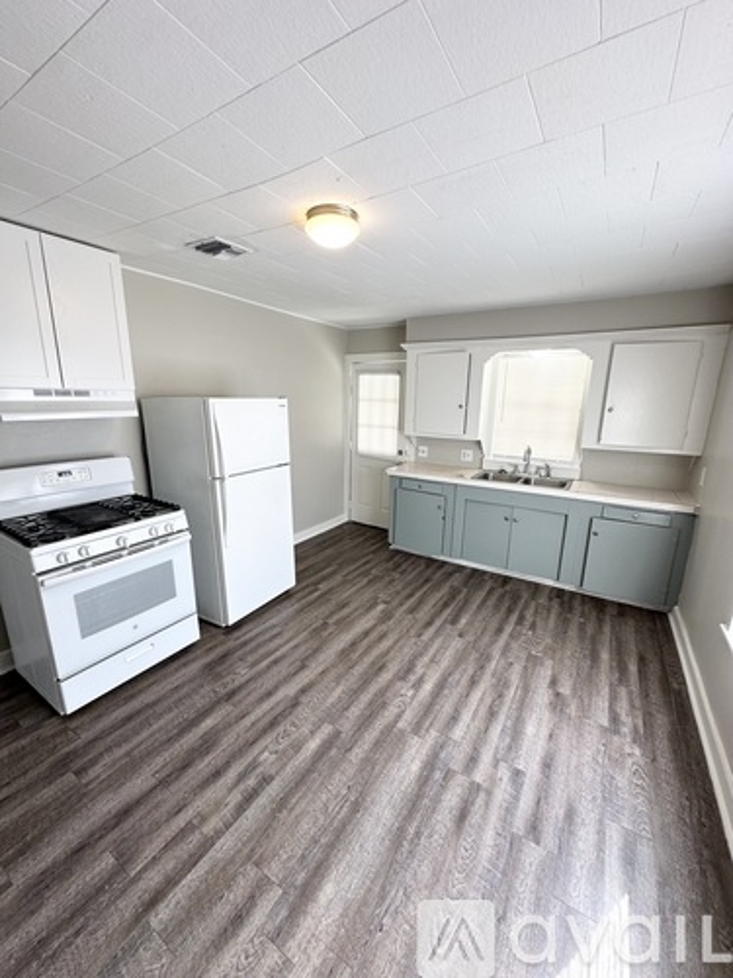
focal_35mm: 14
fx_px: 395
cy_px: 489
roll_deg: -1.4
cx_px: 366
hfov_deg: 85.7
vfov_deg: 102.1
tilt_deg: -12.9
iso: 80
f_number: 2.2
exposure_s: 1/120
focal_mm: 2.22
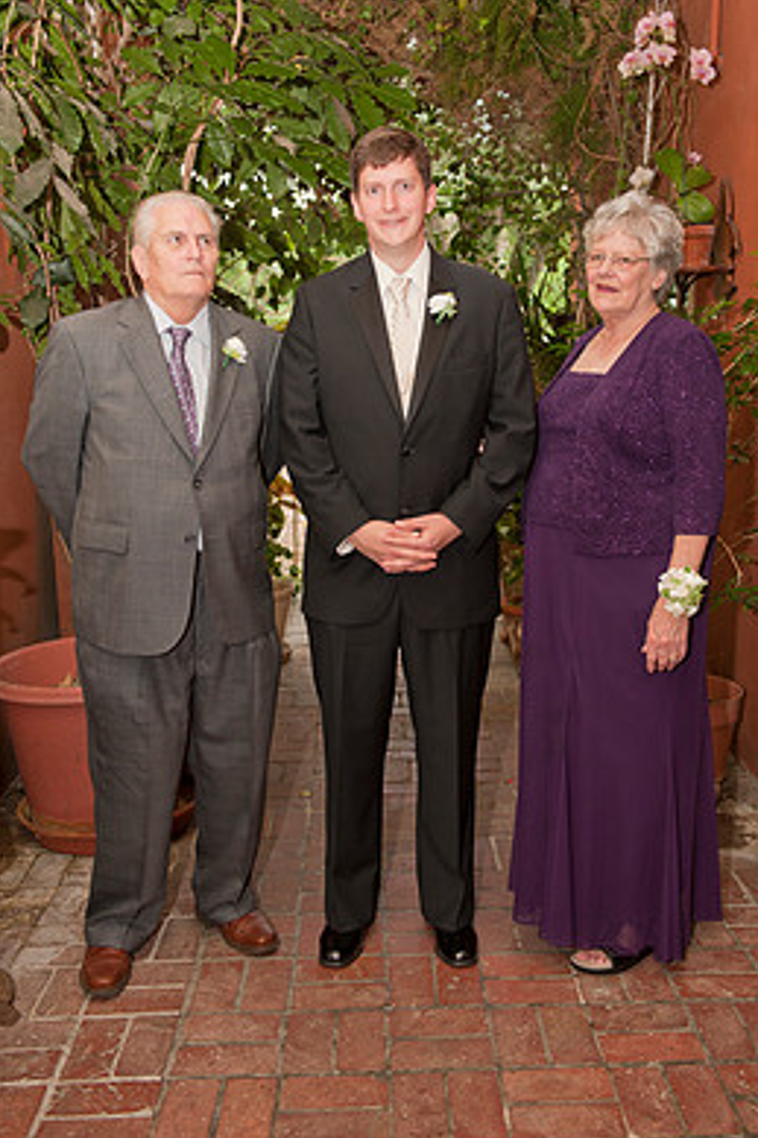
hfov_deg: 35.8
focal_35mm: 37
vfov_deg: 51.7
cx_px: 435
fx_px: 1170
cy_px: 491
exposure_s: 1/100
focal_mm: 32
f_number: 4
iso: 250
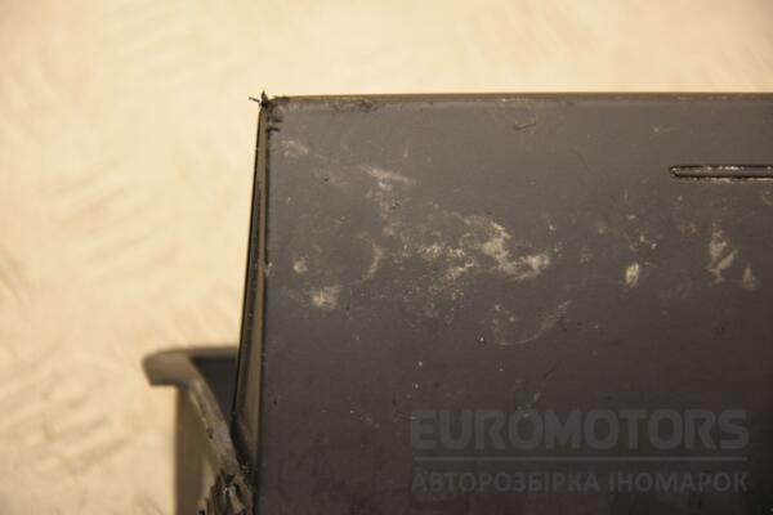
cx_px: 386
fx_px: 3382
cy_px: 258
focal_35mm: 158
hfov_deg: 13.0
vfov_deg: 8.7
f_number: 5.6
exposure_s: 1/160
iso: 800
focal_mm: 105
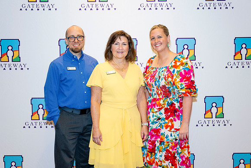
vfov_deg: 26.5
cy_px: 84
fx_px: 356
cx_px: 126
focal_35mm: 51
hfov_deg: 38.9
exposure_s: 1/100
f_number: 5.6
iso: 1000
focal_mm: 51
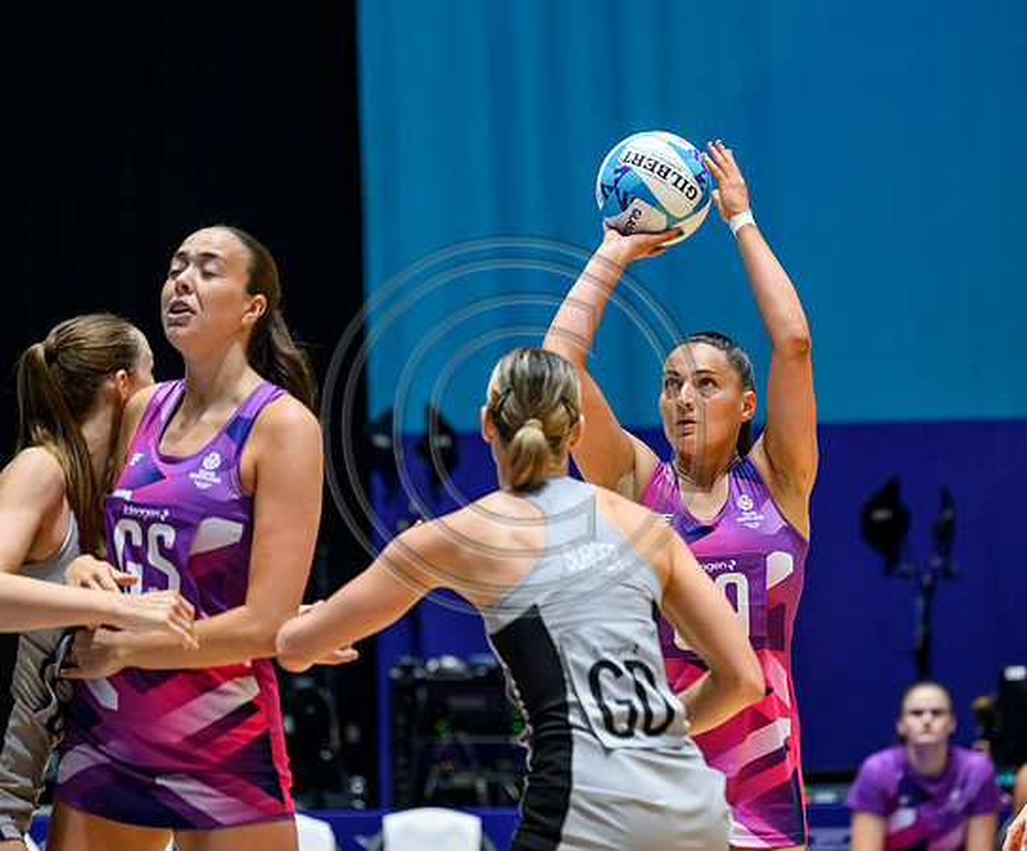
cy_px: 414
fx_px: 7649
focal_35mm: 248
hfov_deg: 7.7
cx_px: 655
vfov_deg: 6.4
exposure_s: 1/1600
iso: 4000
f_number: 4
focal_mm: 210
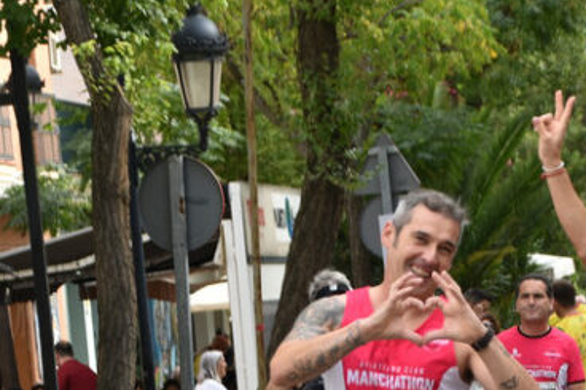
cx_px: 535
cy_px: 540
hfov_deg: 7.9
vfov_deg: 5.3
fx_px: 4214
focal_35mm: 259
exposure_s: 1/160
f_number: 5
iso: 110
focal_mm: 62
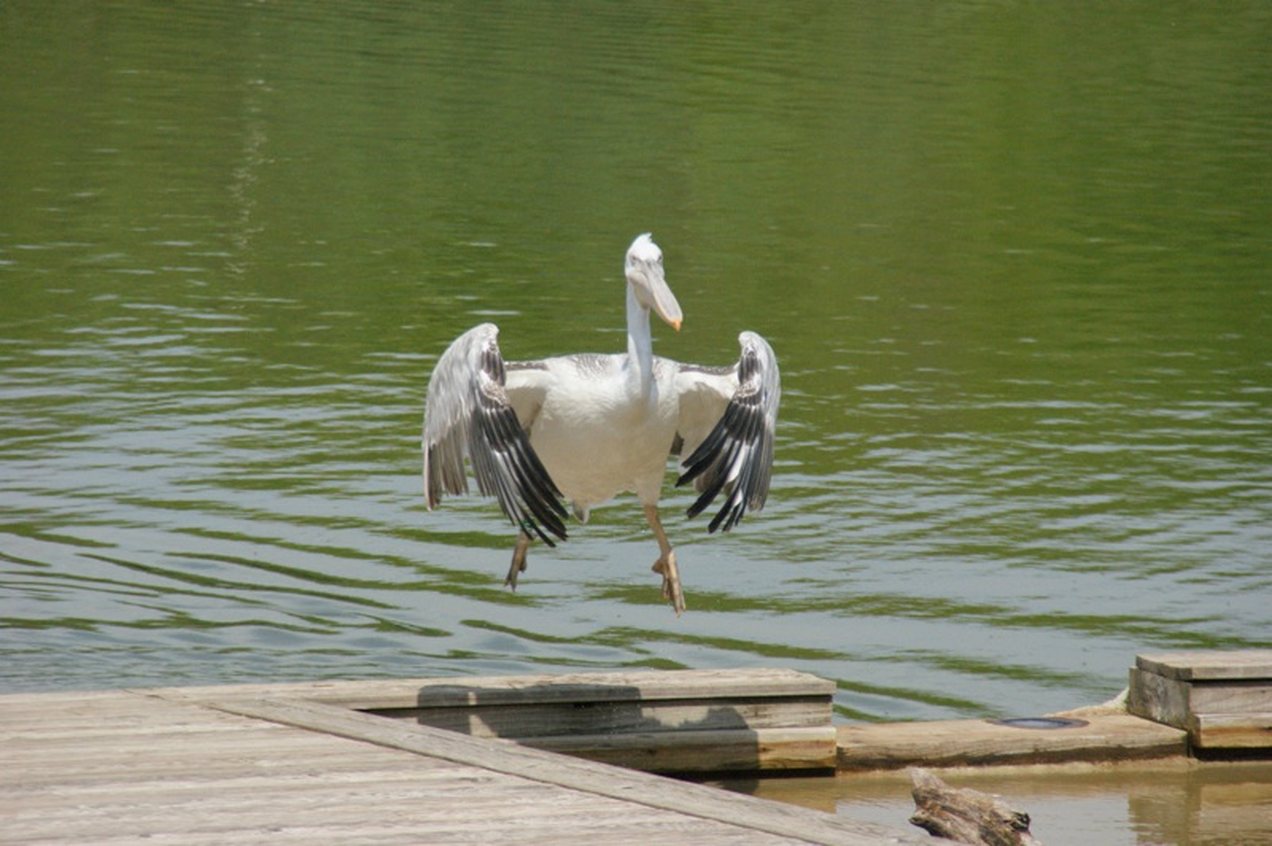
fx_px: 10591
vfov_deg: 4.6
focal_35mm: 300
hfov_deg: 6.9
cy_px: 423
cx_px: 636
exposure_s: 1/4000
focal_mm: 200
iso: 800
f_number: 8
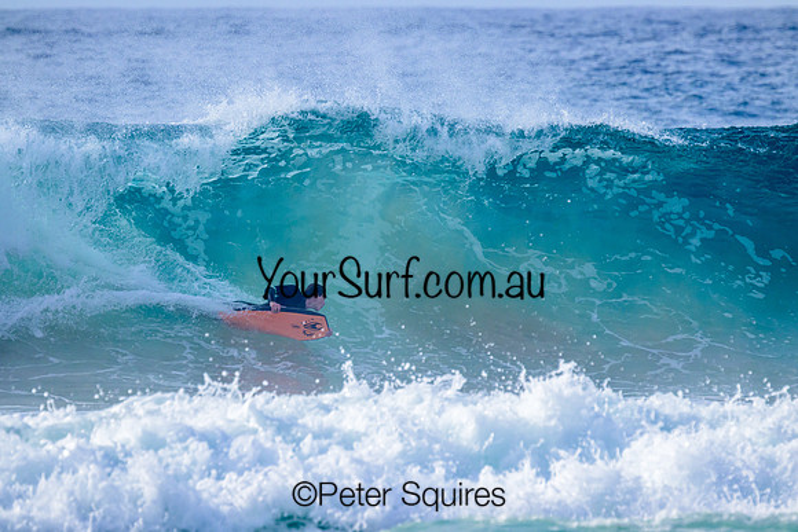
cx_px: 399
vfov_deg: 2.3
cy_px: 266
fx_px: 13407
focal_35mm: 605
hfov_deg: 3.4
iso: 1250
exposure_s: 1/2000
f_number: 11
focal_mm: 590
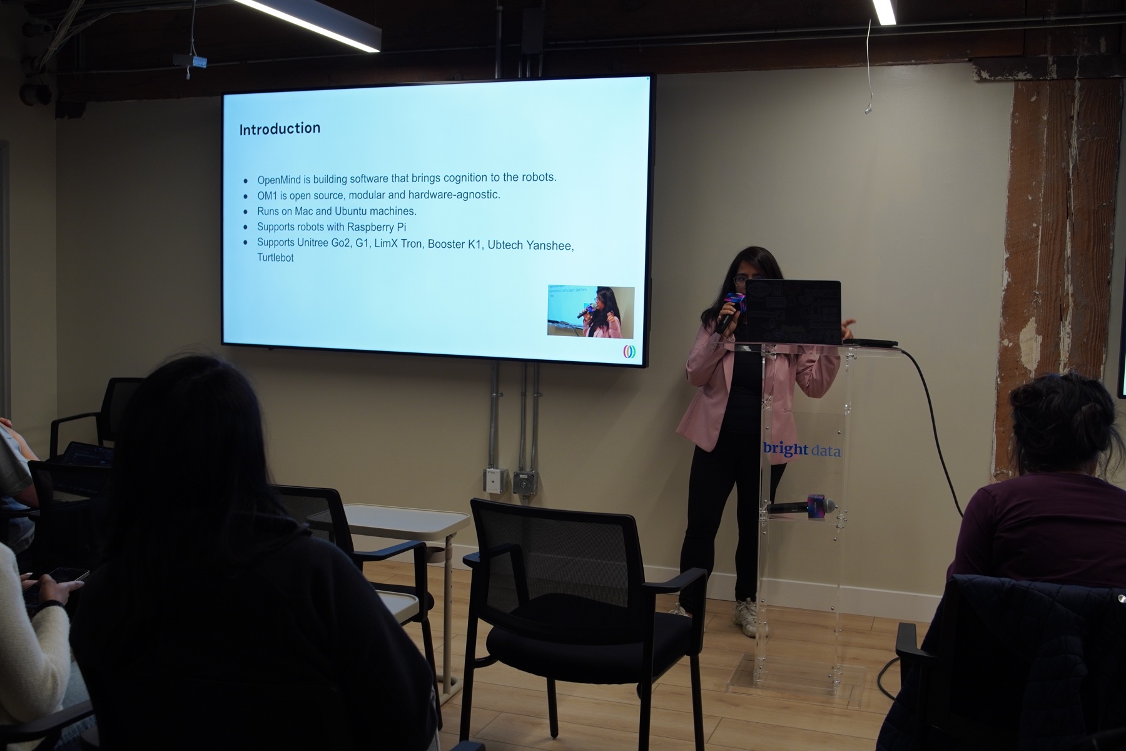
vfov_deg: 38.4
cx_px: 563
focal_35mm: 34
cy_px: 376
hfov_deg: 55.1
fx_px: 1079
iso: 250
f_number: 4
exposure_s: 1/60
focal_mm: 23
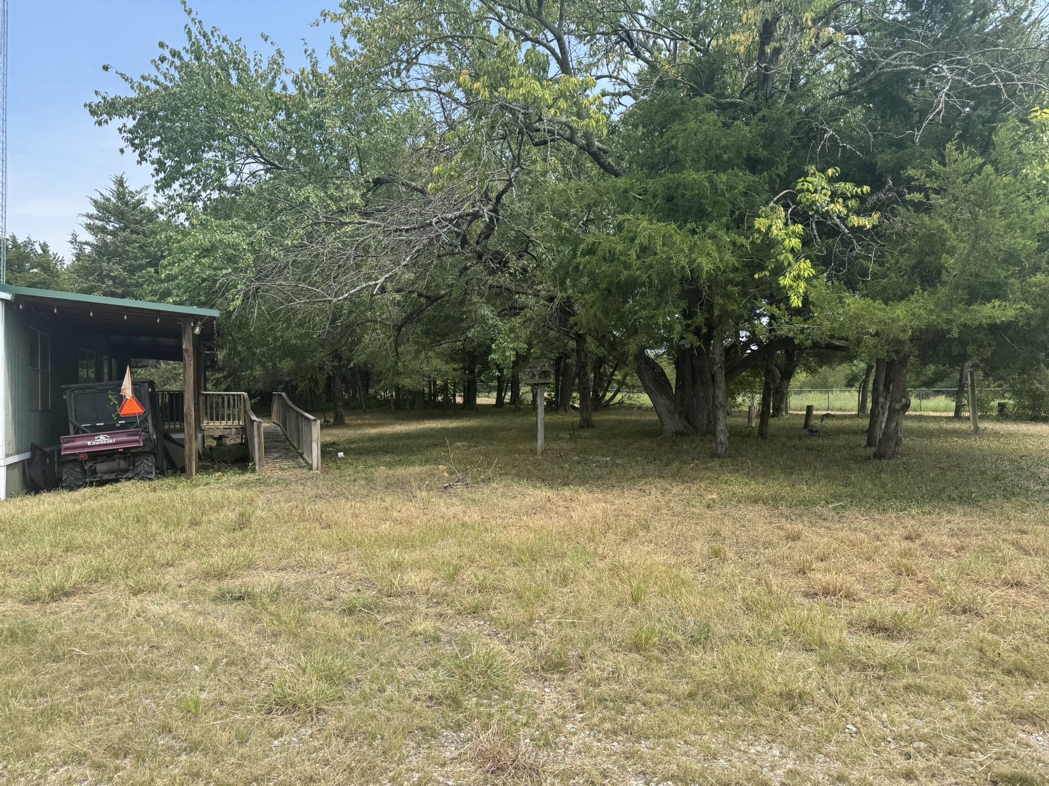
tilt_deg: -0.2
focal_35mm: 24
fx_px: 727
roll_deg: +2.5
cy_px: 393
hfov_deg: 71.6
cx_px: 524
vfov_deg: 56.8
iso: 80
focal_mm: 6.76
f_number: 1.78
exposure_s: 1/2041
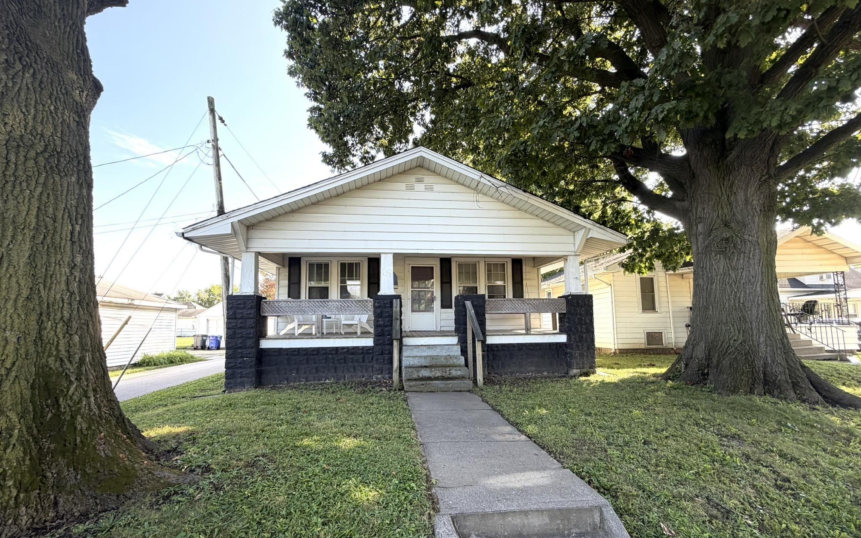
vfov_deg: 74.6
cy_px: 294
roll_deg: +1.3
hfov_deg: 101.5
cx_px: 433
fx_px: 352
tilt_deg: +5.8
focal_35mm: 15
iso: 40
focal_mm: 2.22
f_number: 2.2
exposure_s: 1/229
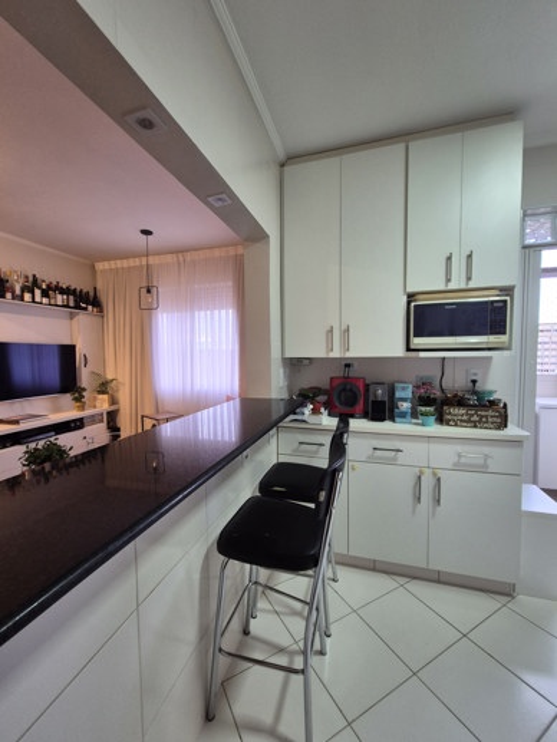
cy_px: 371
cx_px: 278
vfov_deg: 106.2
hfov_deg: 89.9
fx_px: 279
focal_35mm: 13
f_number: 2.2
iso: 320
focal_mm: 2.2
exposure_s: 1/60
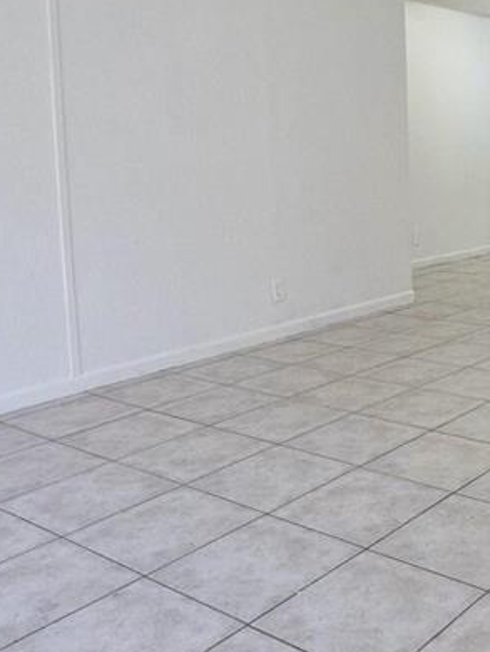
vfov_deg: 45.9
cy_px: 209
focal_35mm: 40
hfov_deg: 32.9
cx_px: 493
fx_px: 754
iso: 100
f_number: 1.9
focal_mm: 2.2
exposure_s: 1/60
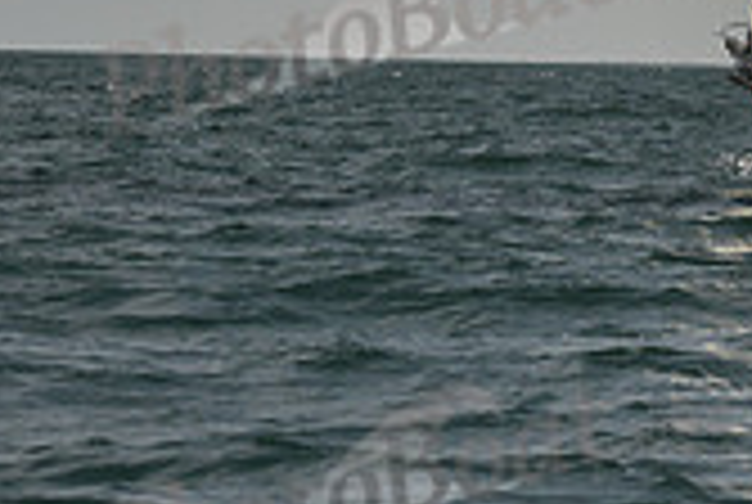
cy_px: -277
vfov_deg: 4.0
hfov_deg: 5.9
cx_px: 968
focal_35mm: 347
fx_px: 7261
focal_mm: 100
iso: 250
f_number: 7.1
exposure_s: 1/640
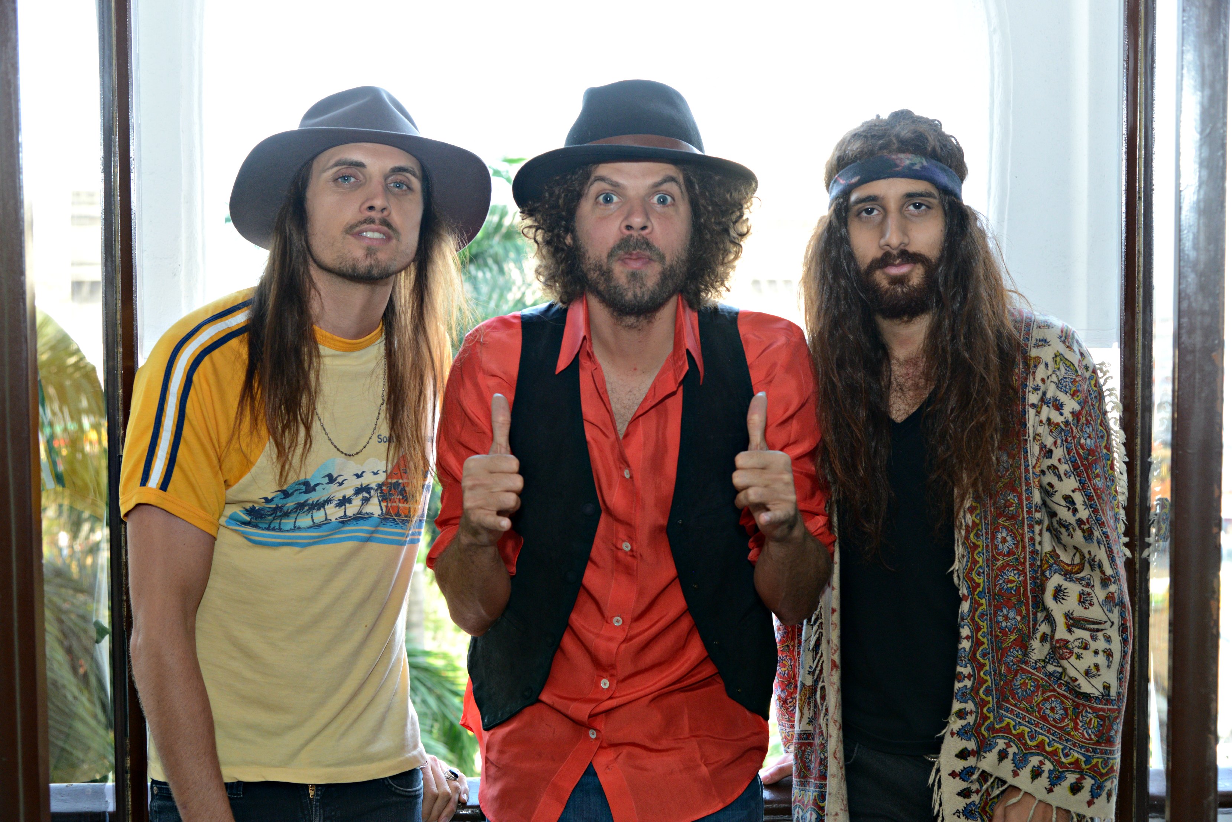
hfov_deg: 36.2
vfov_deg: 24.6
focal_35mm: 55
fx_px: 1883
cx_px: 616
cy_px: 411
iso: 1000
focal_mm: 55
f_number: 5.6
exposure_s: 1/125
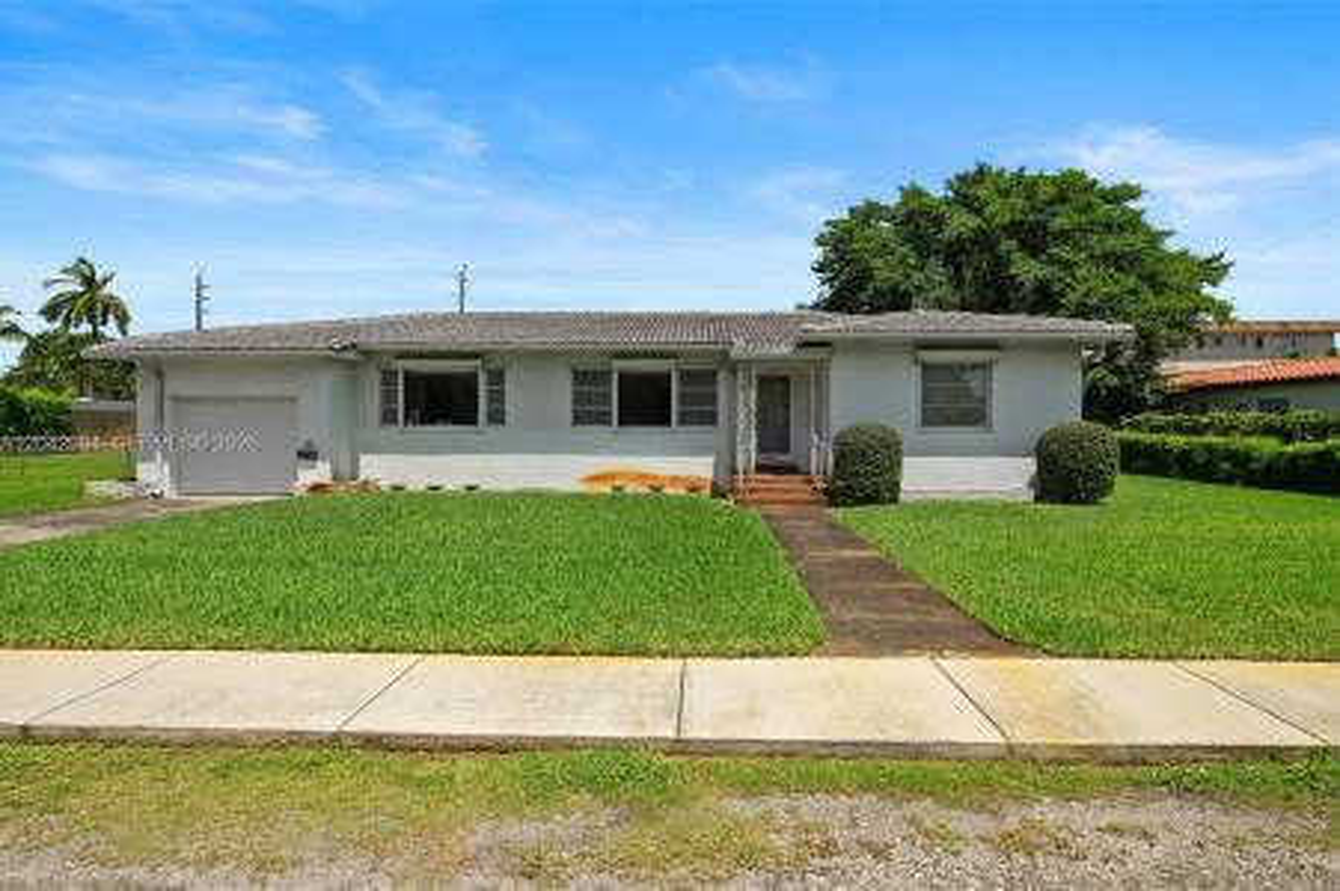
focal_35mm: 19
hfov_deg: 86.9
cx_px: 670
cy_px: 446
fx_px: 707
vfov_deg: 64.5
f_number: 8
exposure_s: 1/200
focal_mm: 19
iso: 200
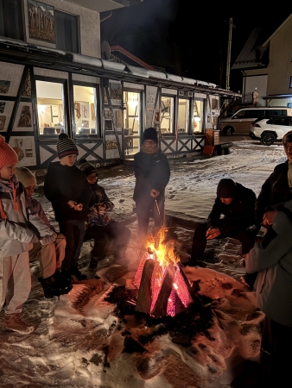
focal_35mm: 32
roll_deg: +0.7
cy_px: 216
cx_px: 143
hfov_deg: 44.2
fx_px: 360
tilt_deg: -12.8
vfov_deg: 56.6
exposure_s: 1/15
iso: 3200
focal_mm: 6.76
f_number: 1.78
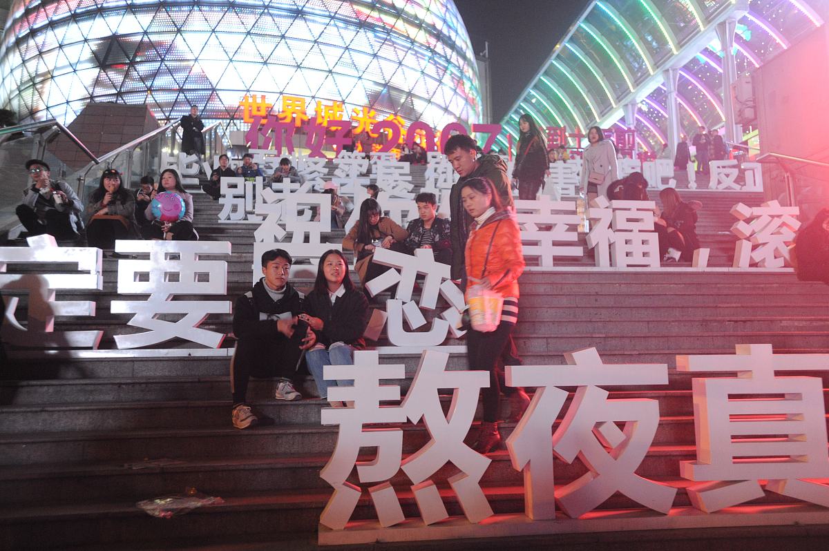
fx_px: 690
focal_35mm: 30
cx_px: 414
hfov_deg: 62.0
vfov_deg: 43.5
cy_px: 276
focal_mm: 30
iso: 3200
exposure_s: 1/40
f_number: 4
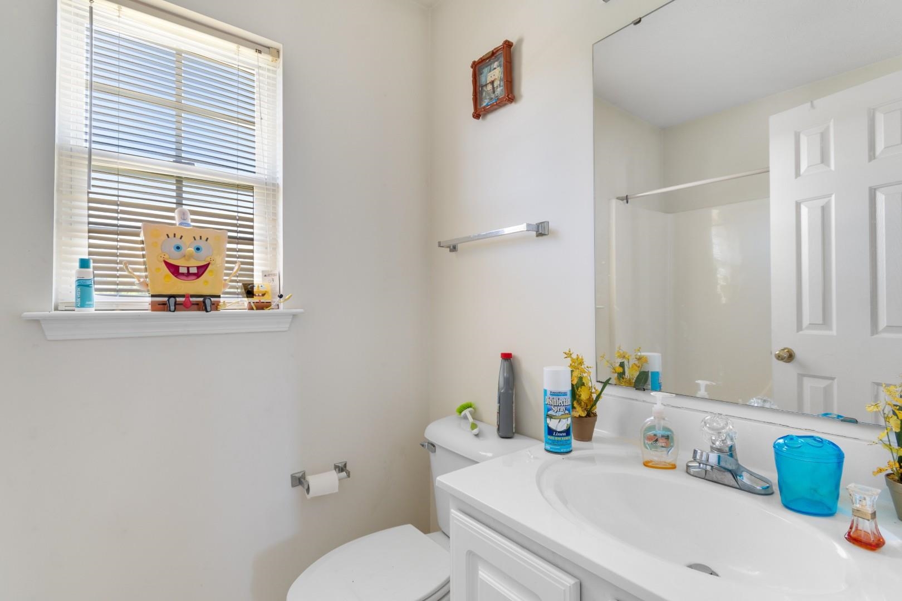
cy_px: 300
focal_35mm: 16
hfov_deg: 96.7
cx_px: 451
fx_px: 401
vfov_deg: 73.7
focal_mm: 11
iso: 100
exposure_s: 1/6
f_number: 4.8
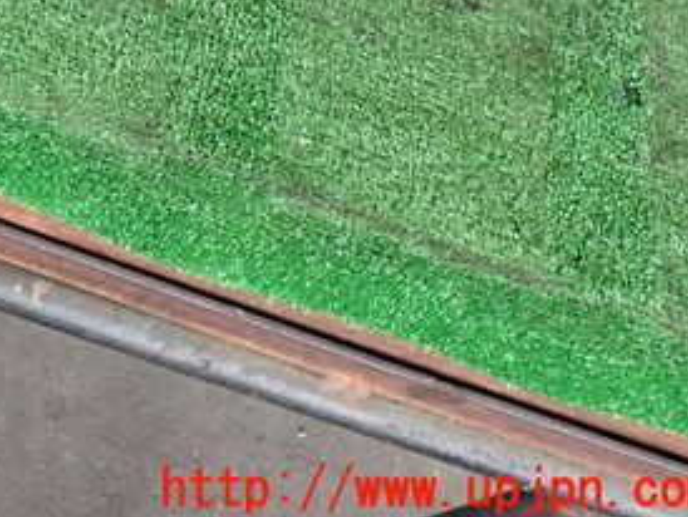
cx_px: -25
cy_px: -43
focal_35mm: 70
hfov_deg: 26.1
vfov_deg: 20.2
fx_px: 1392
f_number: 2.4
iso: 250
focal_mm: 5.79
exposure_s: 1/30
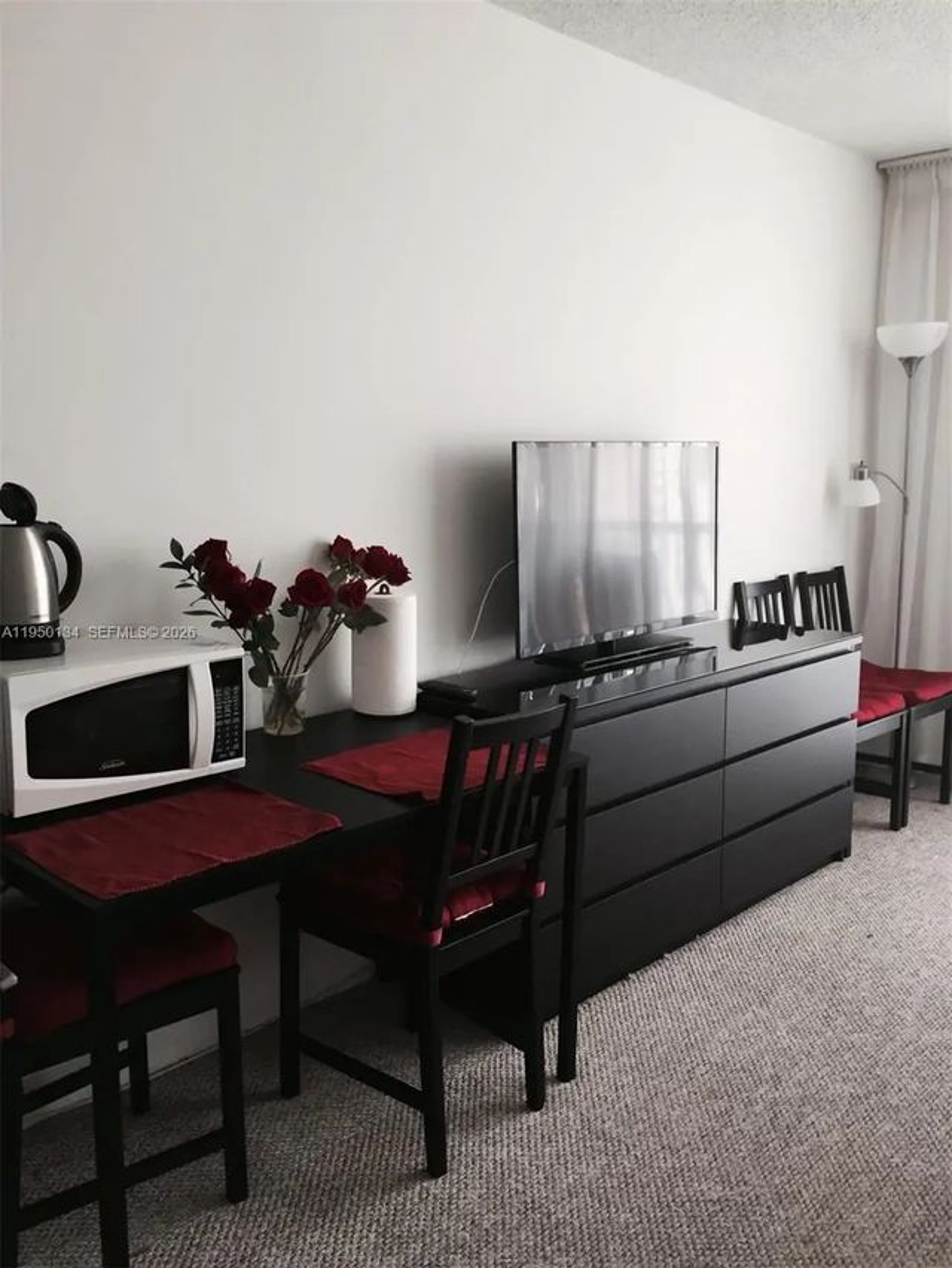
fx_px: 1063
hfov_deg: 48.2
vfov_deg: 61.7
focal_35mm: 29
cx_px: 476
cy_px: 634
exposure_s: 1/30
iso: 64
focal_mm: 4.15
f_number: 2.2
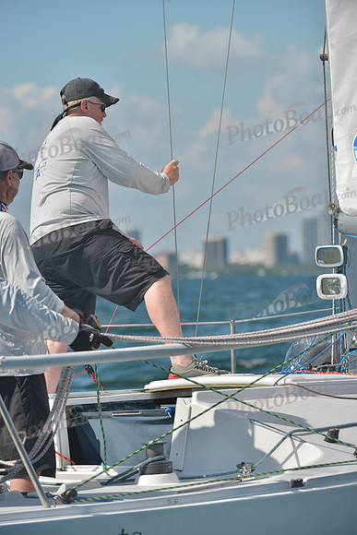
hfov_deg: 6.9
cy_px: 268
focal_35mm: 200
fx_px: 2973
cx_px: 178
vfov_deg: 10.3
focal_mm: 200
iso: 200
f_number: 6.3
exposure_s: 1/1250
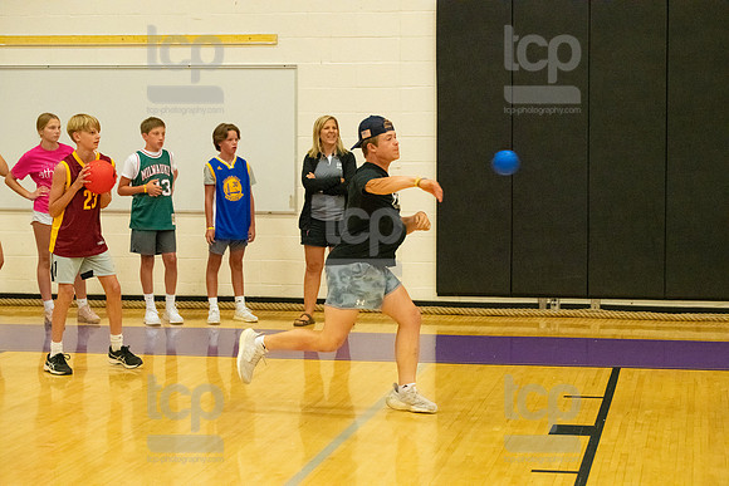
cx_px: 364
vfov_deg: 15.2
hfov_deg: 22.6
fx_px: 1823
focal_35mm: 90
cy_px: 243
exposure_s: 1/800
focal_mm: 90
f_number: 4.5
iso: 6400
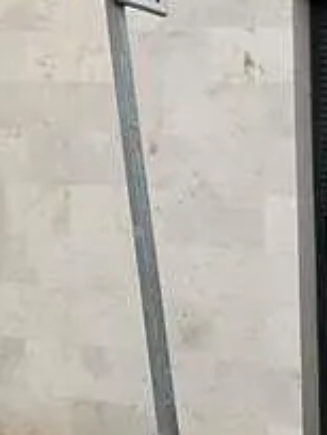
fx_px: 1824
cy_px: -136
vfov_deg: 13.1
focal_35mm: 145
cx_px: -248
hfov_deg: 9.8
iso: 16
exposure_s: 1/439
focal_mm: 3
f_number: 1.8
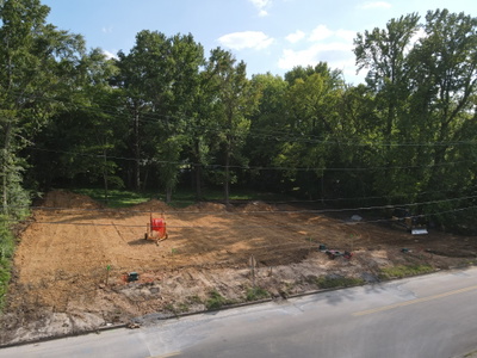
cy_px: 179
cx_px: 238
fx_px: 331
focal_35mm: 24
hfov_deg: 71.6
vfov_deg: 56.8
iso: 100
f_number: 2.8
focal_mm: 4.5
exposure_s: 1/500
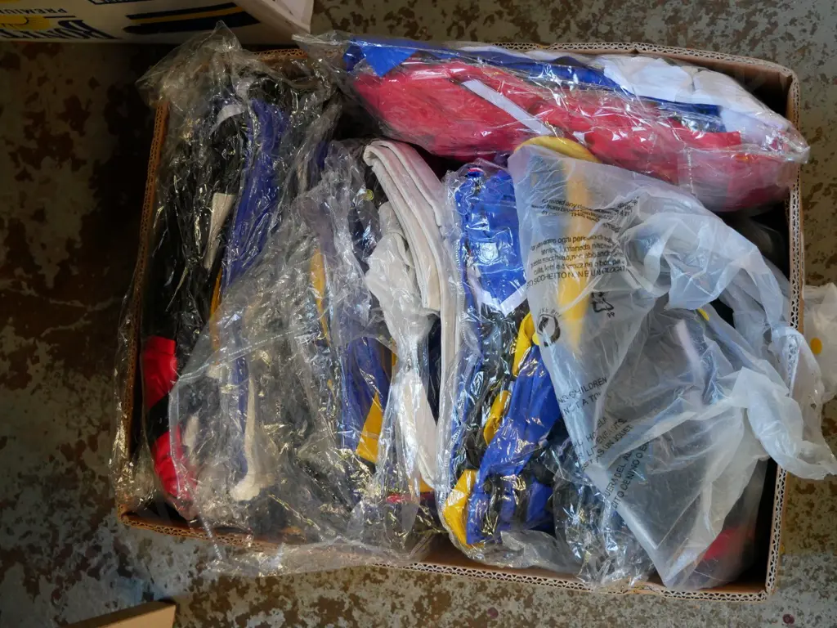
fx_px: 1112
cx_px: 418
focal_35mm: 46
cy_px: 314
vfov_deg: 31.5
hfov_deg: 41.2
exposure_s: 1/60
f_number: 4.3
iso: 2000
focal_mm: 23
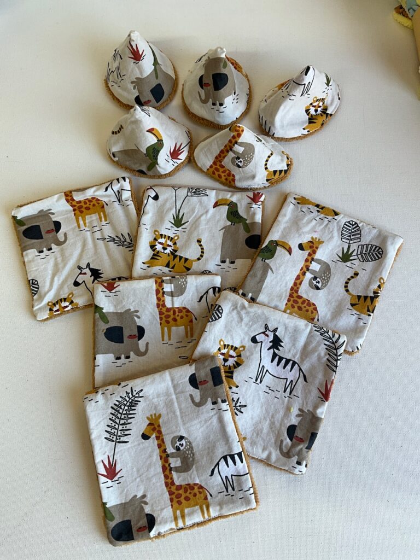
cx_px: 210
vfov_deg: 61.7
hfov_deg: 48.2
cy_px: 280
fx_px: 469
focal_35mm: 29
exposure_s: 1/100
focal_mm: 3
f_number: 1.8
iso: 20
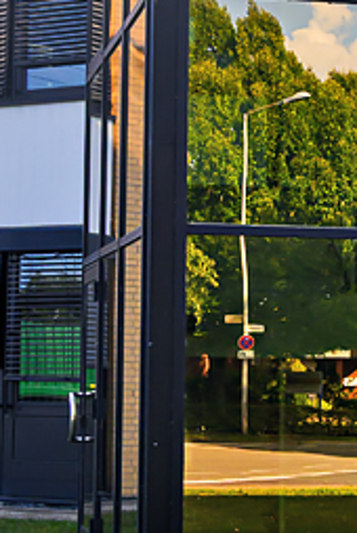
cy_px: -302
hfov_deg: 11.5
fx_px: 1706
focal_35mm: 115
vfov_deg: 16.1
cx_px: 518
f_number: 8
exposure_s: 1/500
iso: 200
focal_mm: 19.5
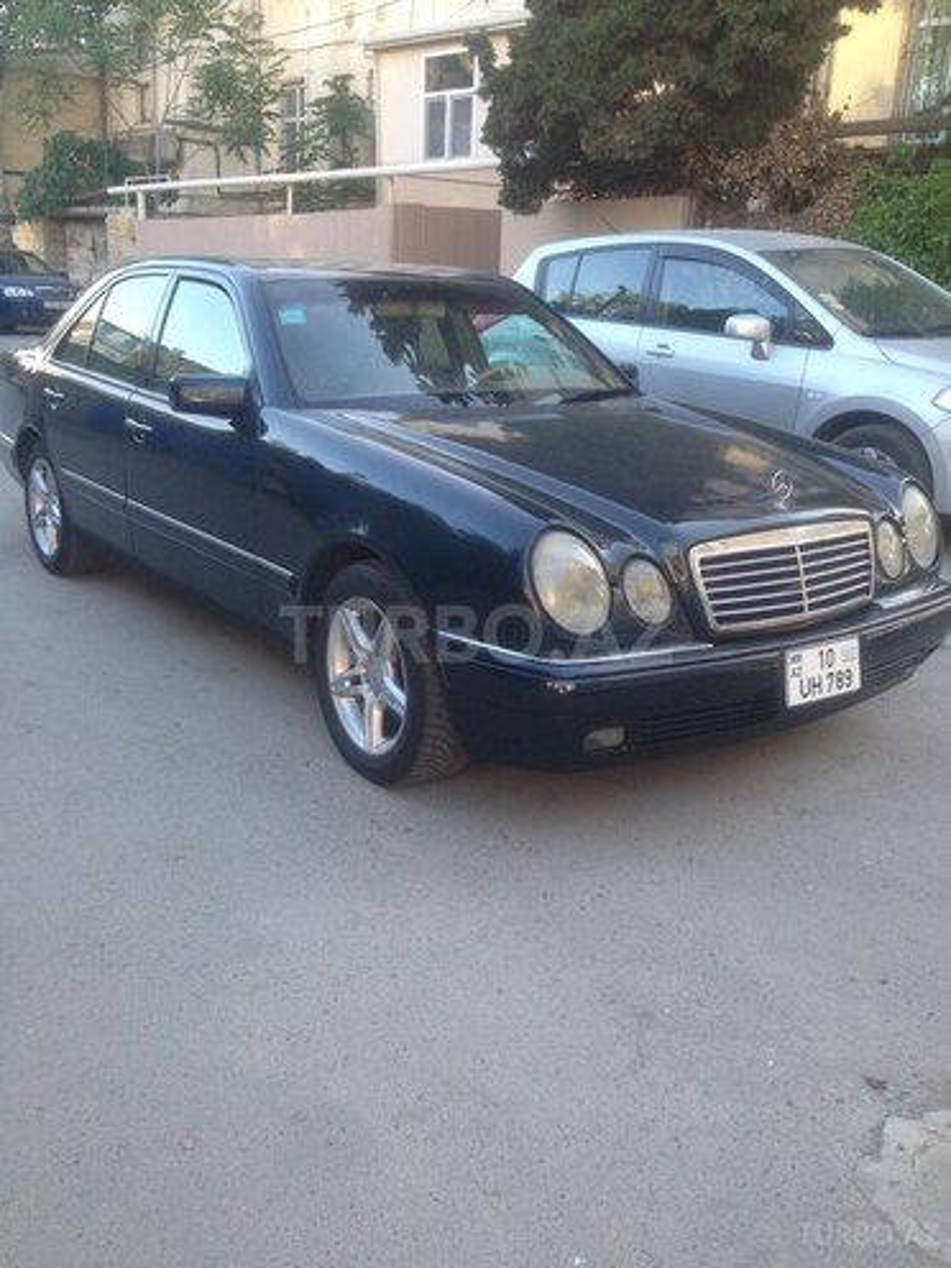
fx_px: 1209
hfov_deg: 42.9
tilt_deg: -18.2
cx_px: 476
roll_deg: -3.7
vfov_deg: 55.4
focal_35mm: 33
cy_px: 634
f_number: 2.4
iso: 80
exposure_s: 1/120
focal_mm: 4.12
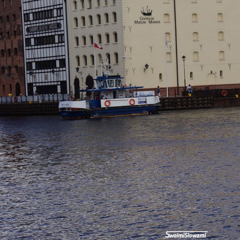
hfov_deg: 12.1
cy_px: 21
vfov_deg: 12.0
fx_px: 1130
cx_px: 190
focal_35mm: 144
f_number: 10
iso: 100
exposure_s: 1/160
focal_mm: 40
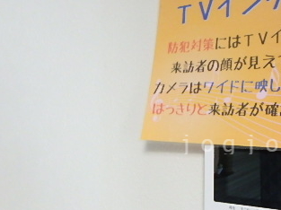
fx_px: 349
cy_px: 144
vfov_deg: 33.2
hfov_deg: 41.1
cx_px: 242
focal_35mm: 43
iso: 800
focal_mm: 3.7
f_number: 3.5
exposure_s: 1/30
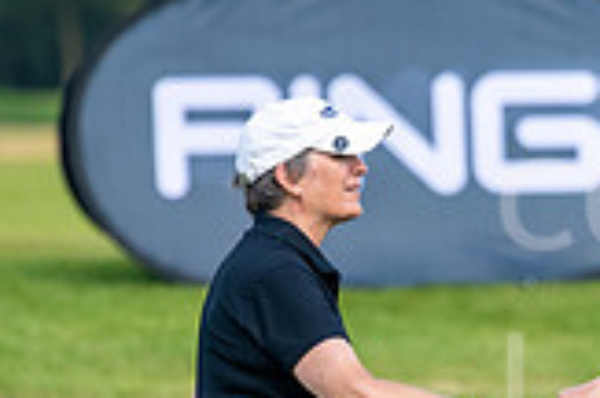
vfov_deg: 1.0
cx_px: 918
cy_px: 374
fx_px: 22190
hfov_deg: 1.5
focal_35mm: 1334
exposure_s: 1/800
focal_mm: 300
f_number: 5
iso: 200
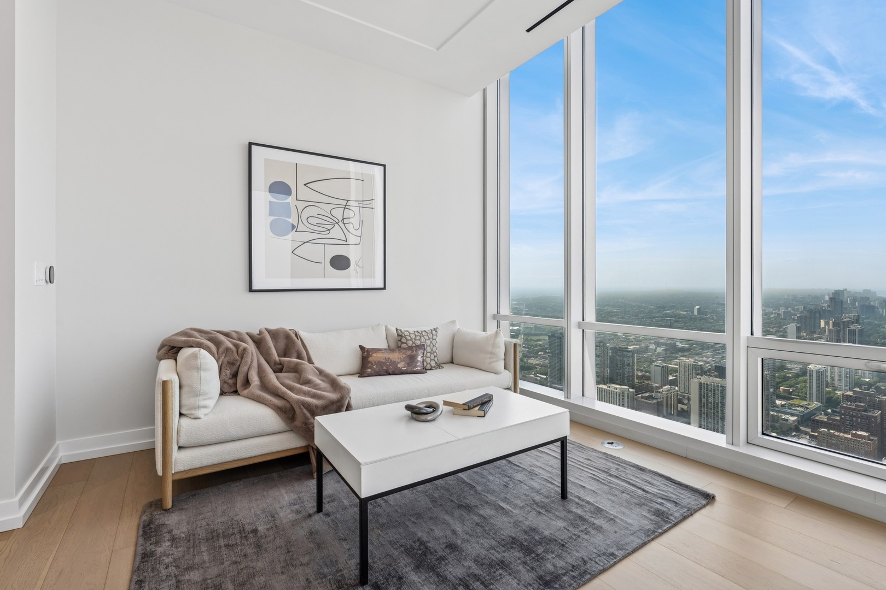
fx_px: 394
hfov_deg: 96.7
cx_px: 443
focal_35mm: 16
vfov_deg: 73.7
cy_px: 295
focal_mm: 16
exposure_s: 1/320
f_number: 8
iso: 320
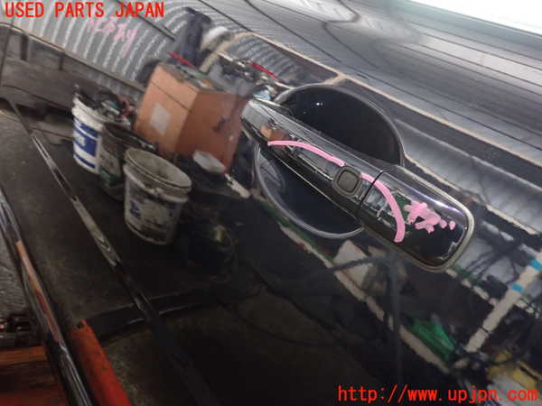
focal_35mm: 30
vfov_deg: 46.8
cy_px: 203
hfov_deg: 60.0
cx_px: 271
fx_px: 470
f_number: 2.3
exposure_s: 1/30
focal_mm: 5.4
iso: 640
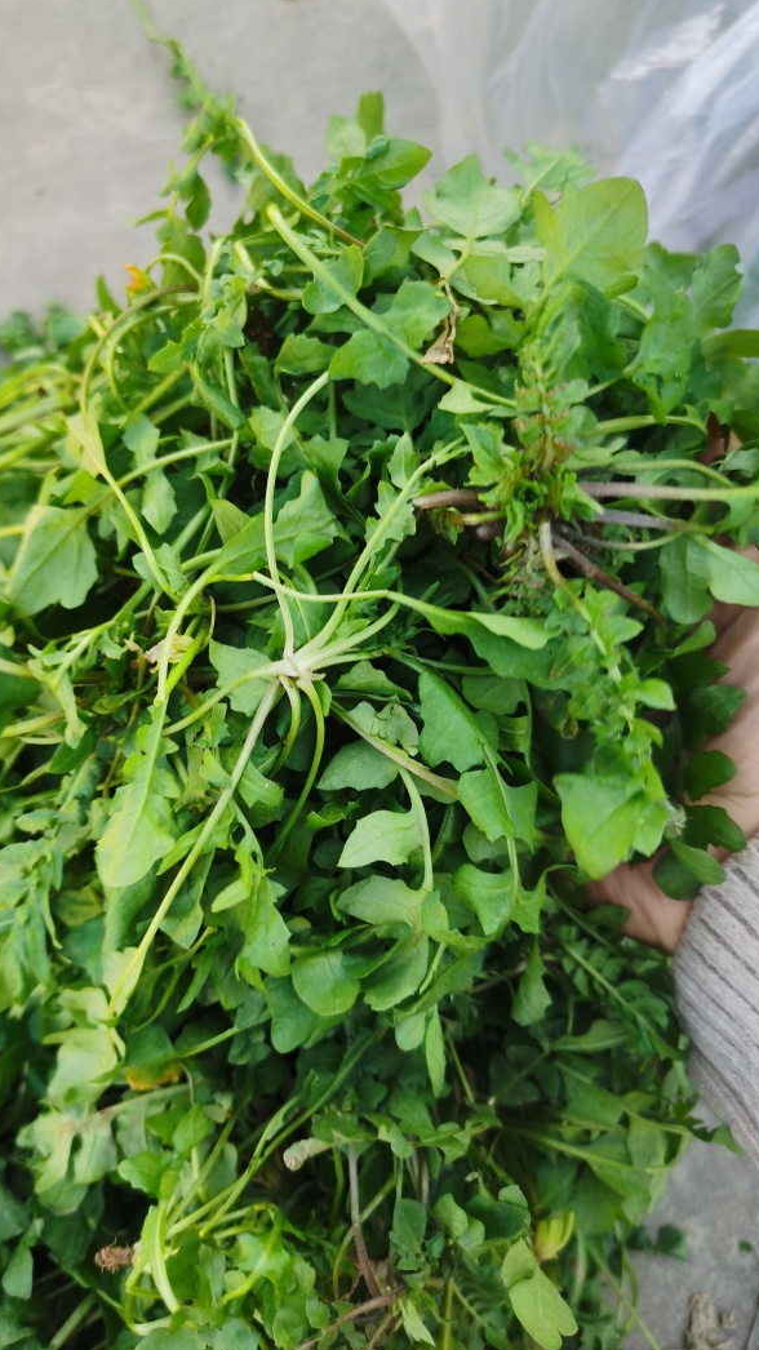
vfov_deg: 64.3
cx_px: 321
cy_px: 673
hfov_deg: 38.8
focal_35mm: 30
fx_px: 1074
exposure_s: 1/220
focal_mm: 5.58
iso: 50
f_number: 1.8
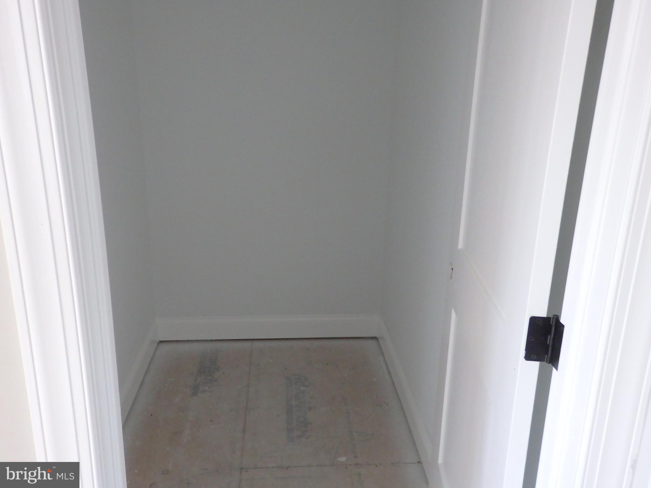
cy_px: 244
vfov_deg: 46.8
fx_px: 564
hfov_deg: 60.0
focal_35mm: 30
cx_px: 326
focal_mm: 5.5
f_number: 3.3
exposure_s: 1/30
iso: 640
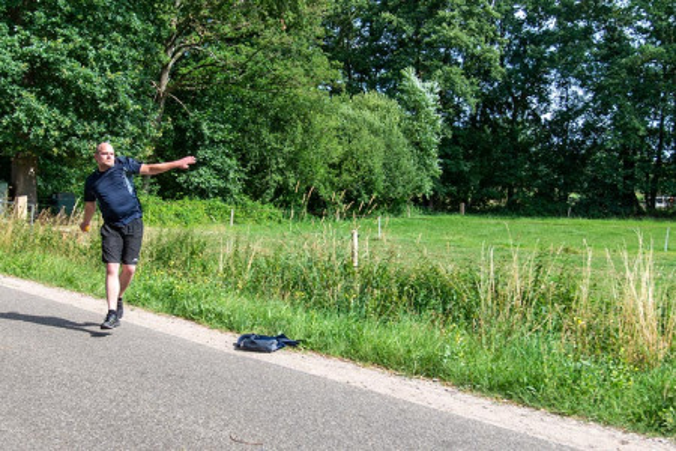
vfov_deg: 41.1
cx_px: 338
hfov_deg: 58.7
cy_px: 226
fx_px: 601
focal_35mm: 32
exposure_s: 1/250
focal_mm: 32
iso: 160
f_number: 8
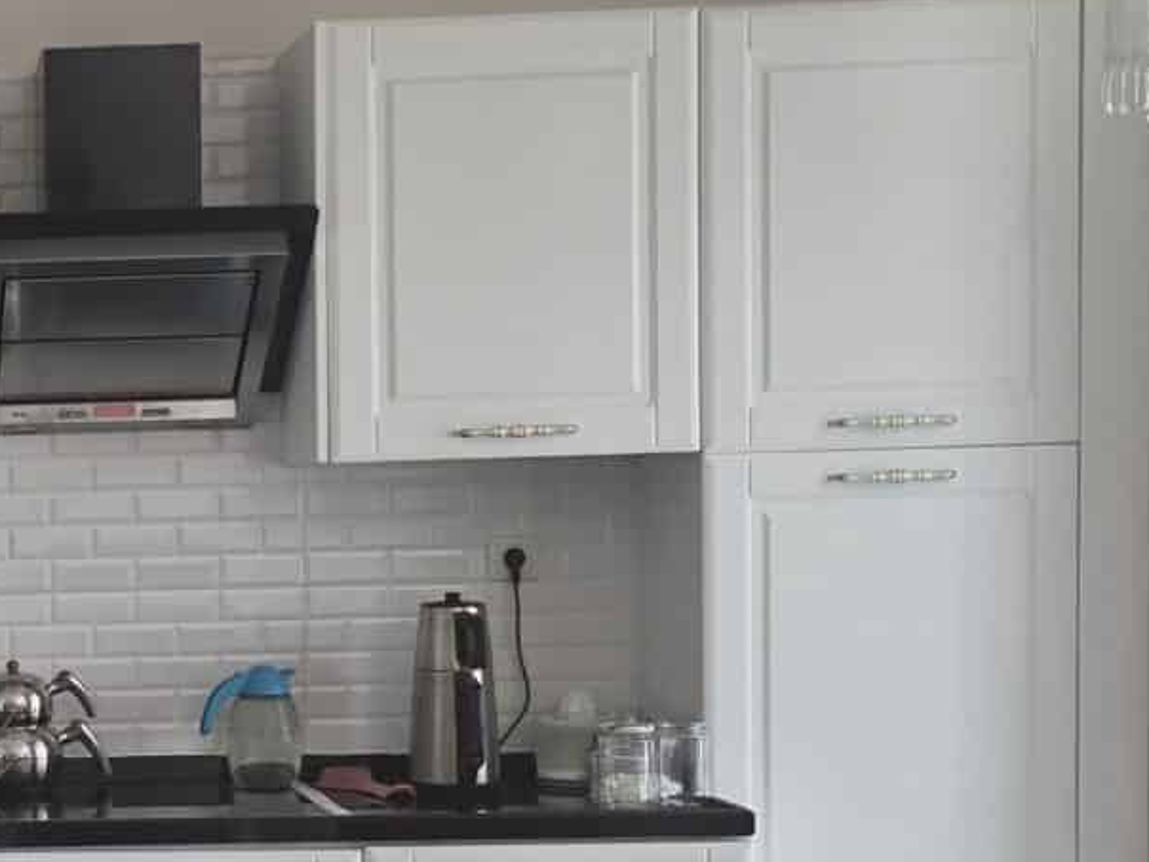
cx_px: -223
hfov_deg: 23.0
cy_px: 651
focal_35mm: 78
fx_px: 2589
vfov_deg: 18.8
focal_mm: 6.3
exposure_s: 1/100
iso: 160
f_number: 1.7
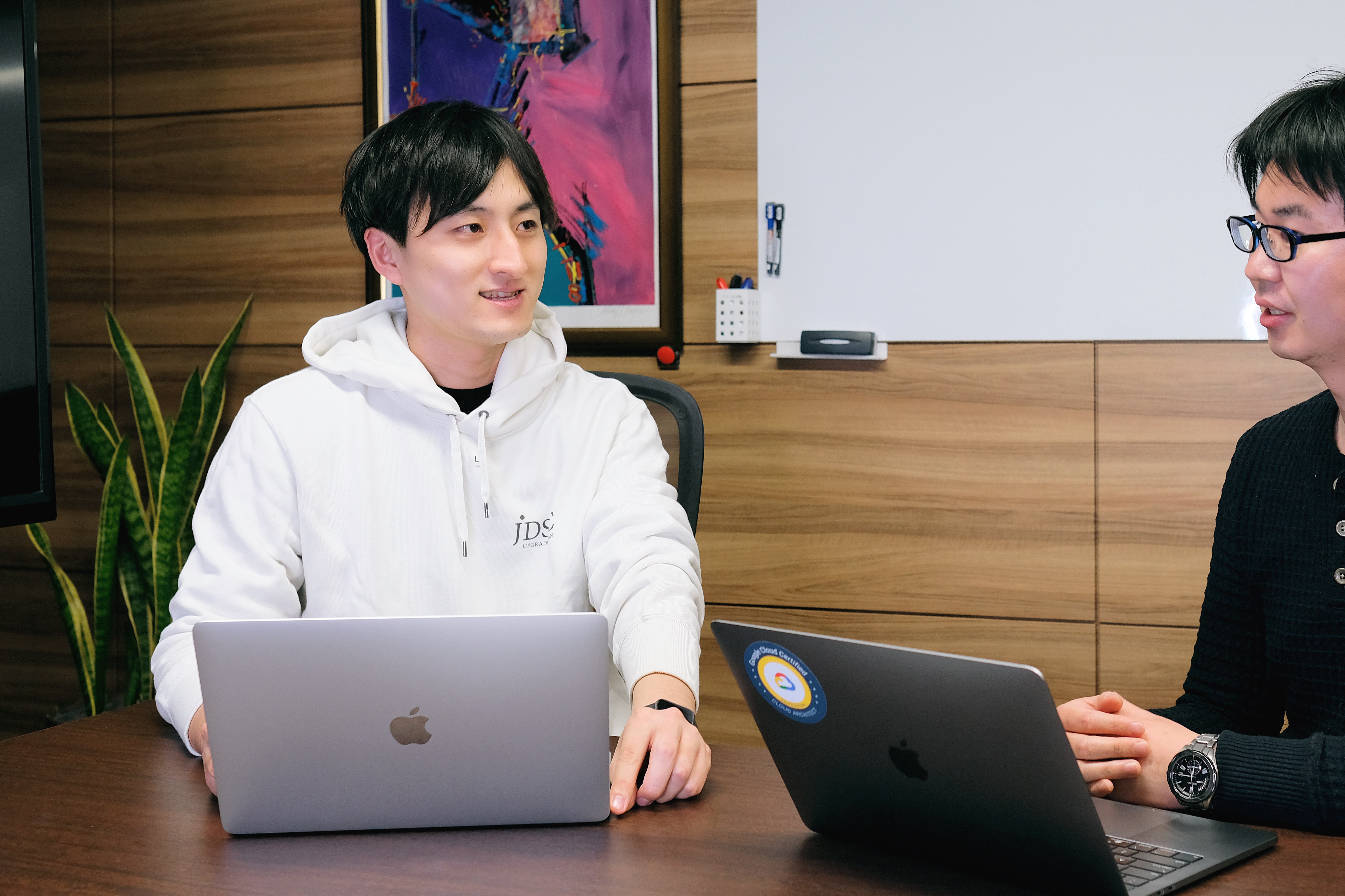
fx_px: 1644
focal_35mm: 44
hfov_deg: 44.2
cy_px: 356
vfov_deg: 30.4
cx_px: 832
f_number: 4
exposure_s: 1/60
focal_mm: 23
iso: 800
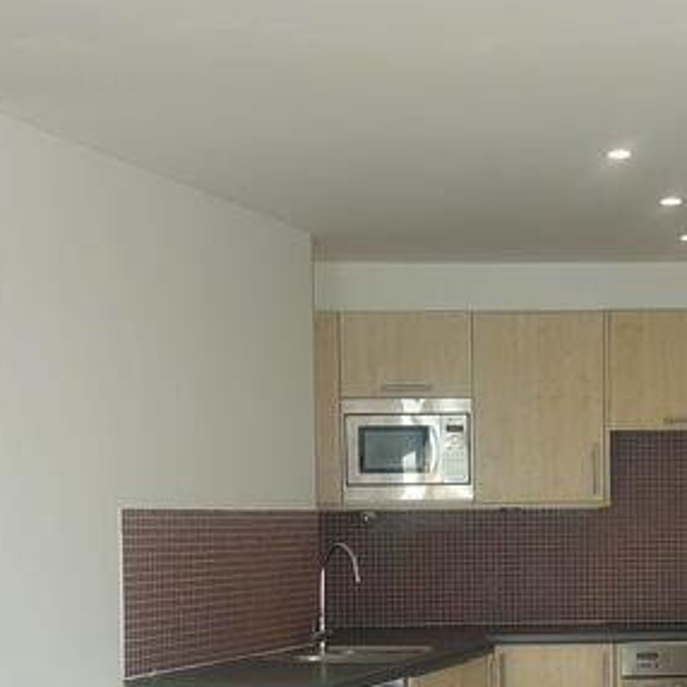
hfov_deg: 21.8
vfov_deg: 21.5
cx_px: 464
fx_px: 1774
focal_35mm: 79
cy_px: 591
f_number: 1.8
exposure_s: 1/100
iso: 25
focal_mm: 5.23
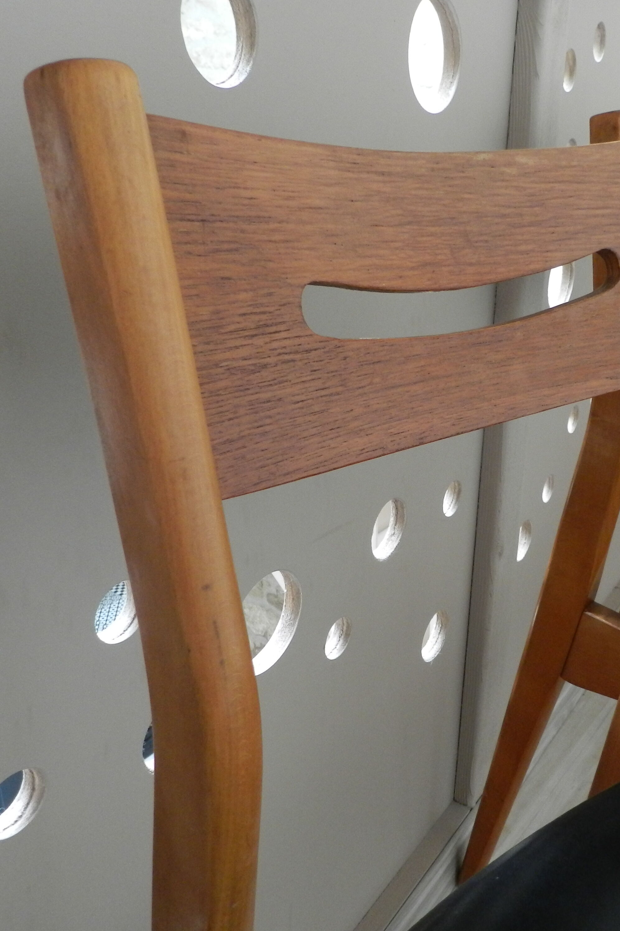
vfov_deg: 58.7
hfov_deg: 40.4
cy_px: 466
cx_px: 428
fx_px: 827
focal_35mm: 32
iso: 400
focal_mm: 4
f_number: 3.4
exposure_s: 1/15
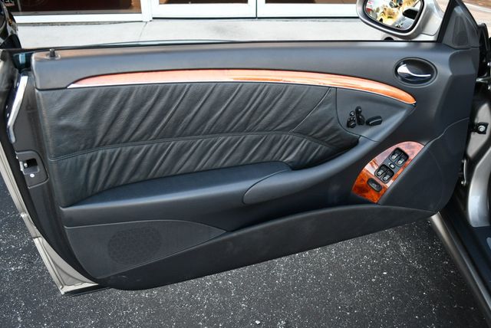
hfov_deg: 53.1
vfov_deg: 36.9
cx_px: 246
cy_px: 164
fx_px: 491
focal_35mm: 36
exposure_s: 1/250
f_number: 3.5
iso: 500
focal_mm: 18
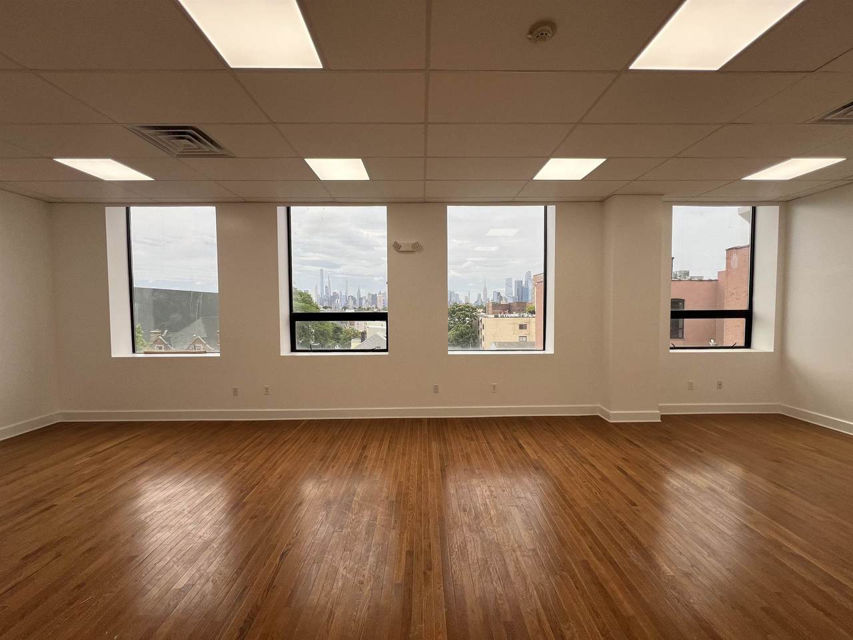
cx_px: 426
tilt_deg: -2.6
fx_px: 320
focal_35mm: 13
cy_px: 320
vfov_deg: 89.9
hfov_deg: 106.2
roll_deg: +0.7
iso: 32
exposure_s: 1/399
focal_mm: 1.57
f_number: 1.8
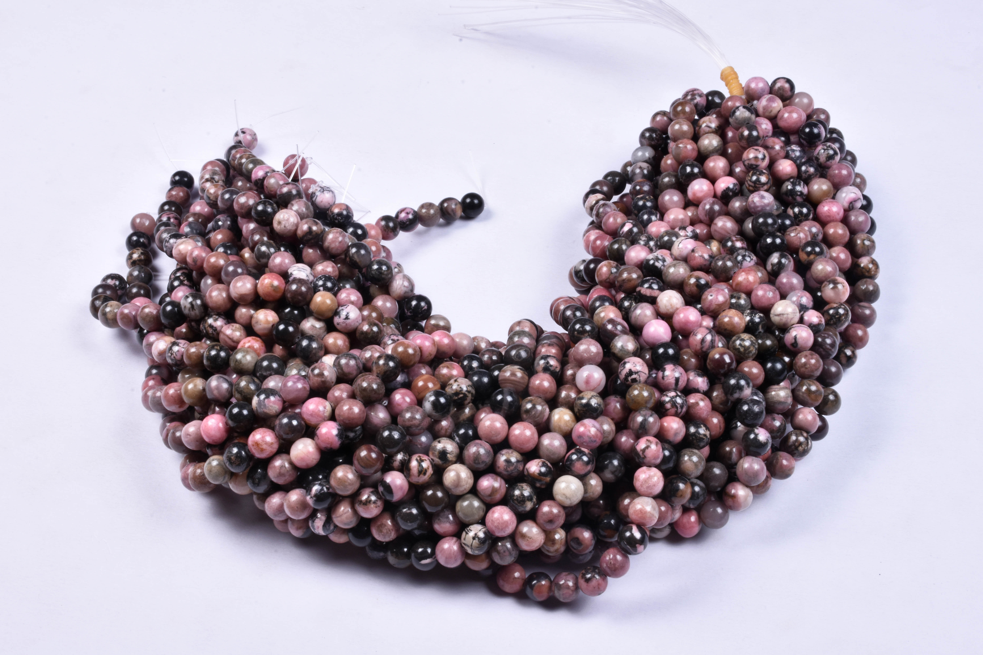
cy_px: 328
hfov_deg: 28.1
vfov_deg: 18.9
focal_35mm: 72
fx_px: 1966
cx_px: 492
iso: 320
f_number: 29
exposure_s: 1/125
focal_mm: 48
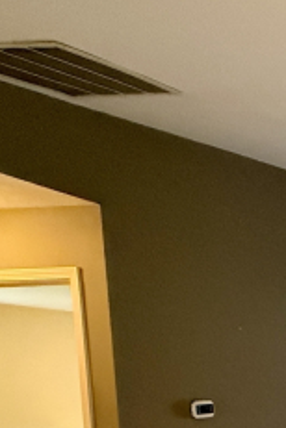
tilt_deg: -3.1
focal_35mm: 42
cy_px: 406
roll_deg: +1.6
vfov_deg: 41.6
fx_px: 500
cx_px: 599
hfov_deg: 18.1
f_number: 2.2
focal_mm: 2.22
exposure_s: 1/120
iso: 640
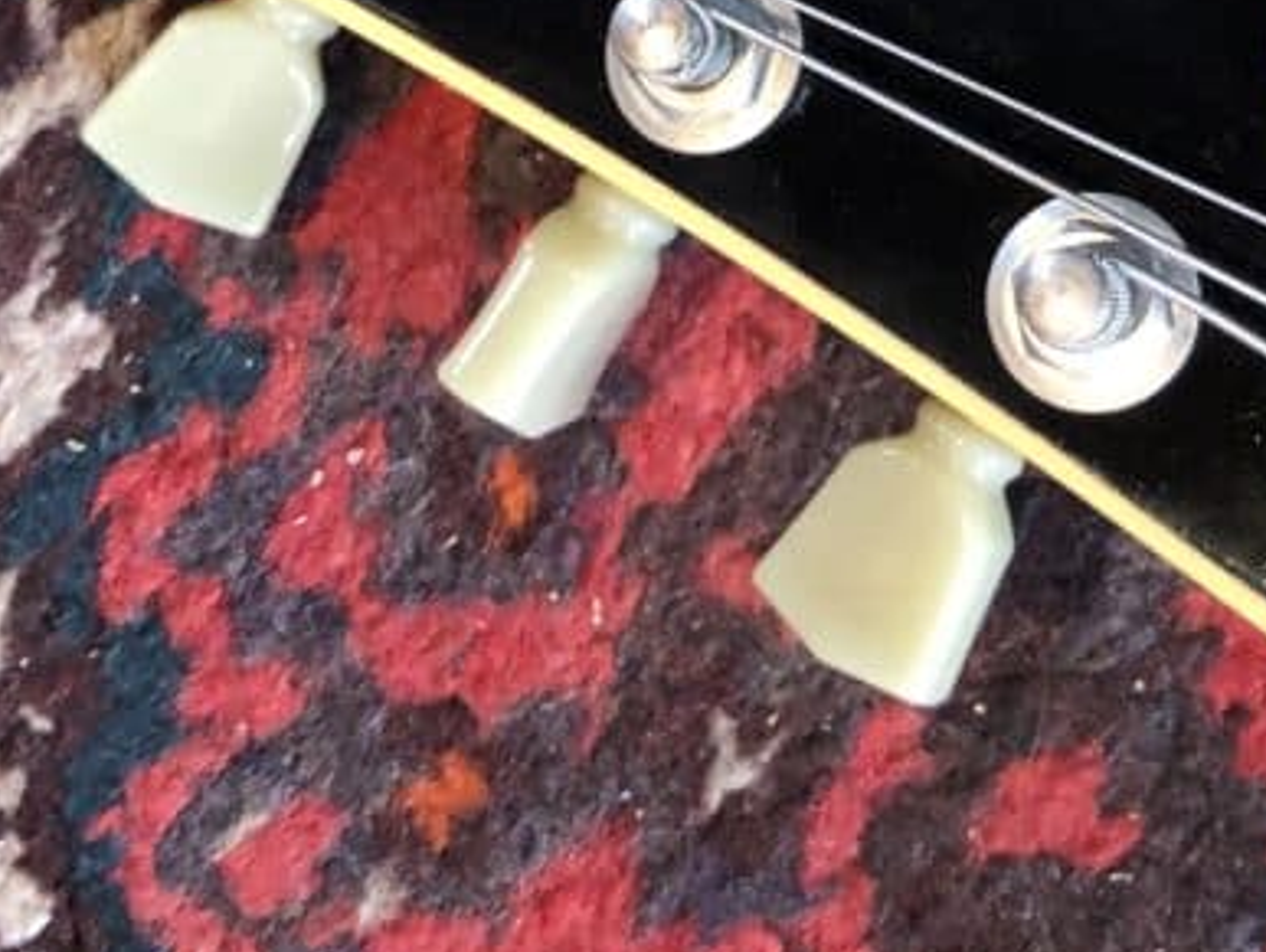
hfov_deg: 25.9
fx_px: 2709
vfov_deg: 19.4
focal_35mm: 74
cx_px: 988
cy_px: 3
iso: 80
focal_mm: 3.99
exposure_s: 1/6
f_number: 1.8
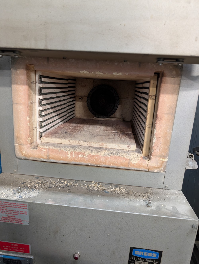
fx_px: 183
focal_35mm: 24
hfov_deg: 56.9
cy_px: 132
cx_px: 100
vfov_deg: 71.5
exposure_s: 1/24
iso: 383
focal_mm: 6.9
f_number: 1.68
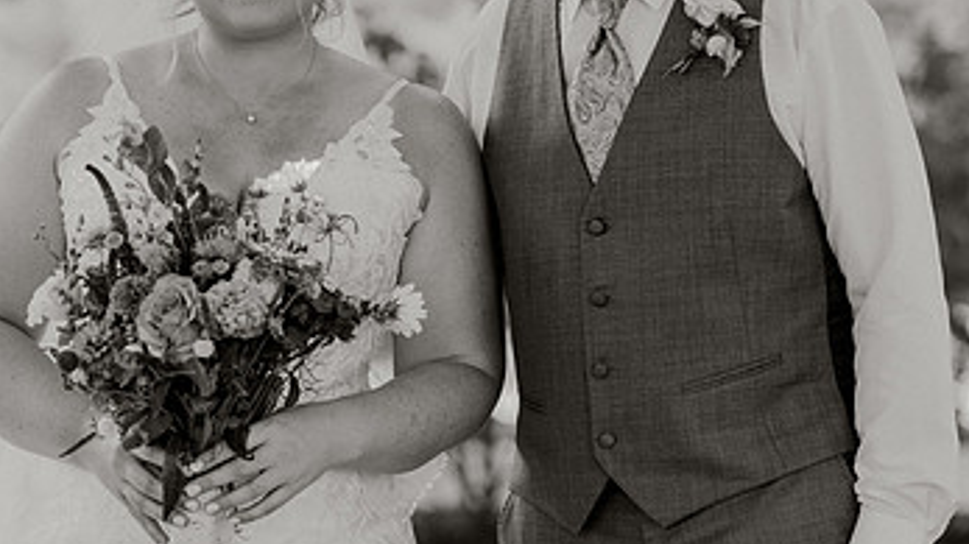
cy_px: 98
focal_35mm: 184
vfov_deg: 6.6
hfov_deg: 11.7
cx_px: 352
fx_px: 4727
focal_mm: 105
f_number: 2.8
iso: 100
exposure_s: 1/100
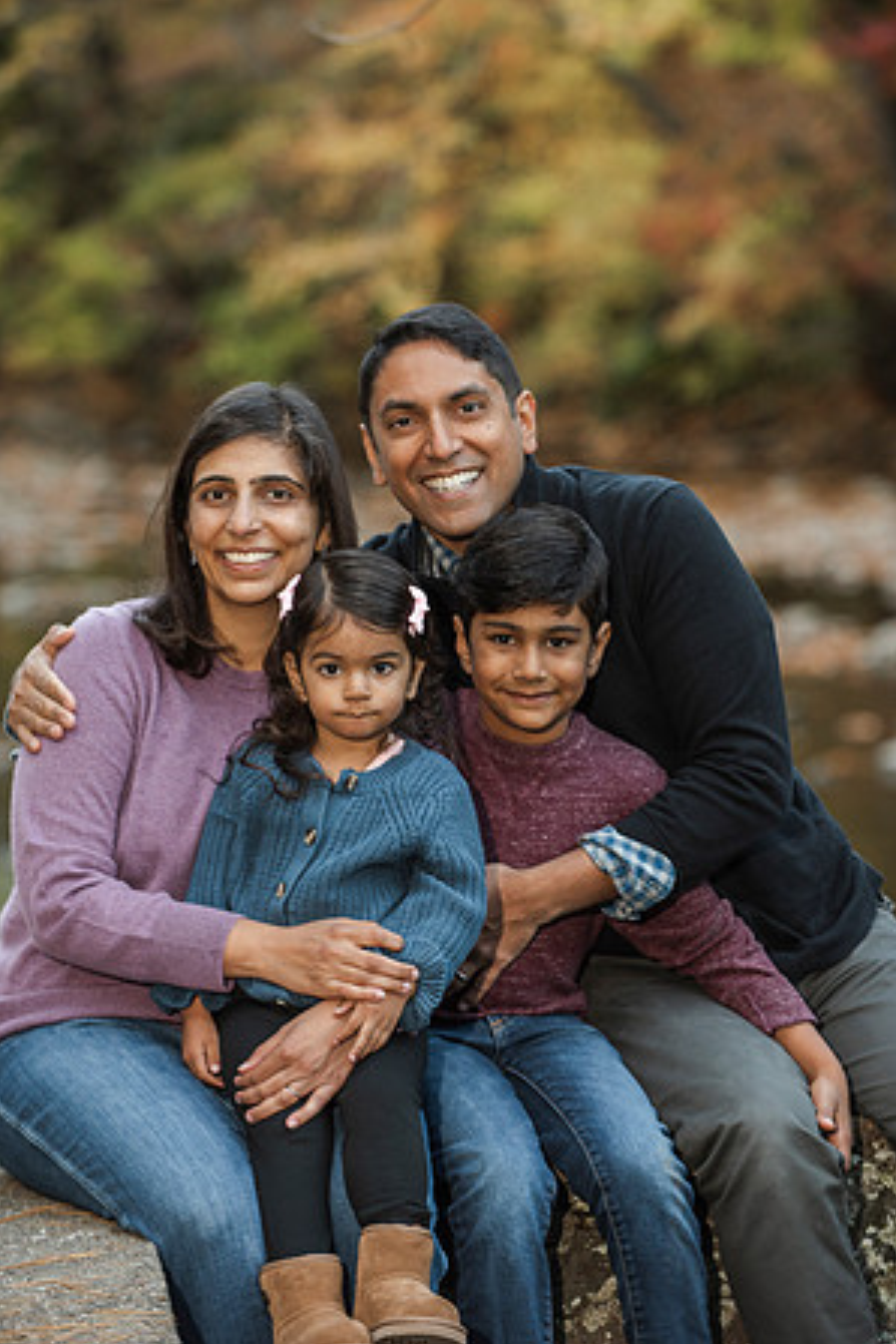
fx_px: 5264
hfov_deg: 9.7
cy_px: 674
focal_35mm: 141
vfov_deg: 14.6
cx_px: 448
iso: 640
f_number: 4
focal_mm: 140
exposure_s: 1/125
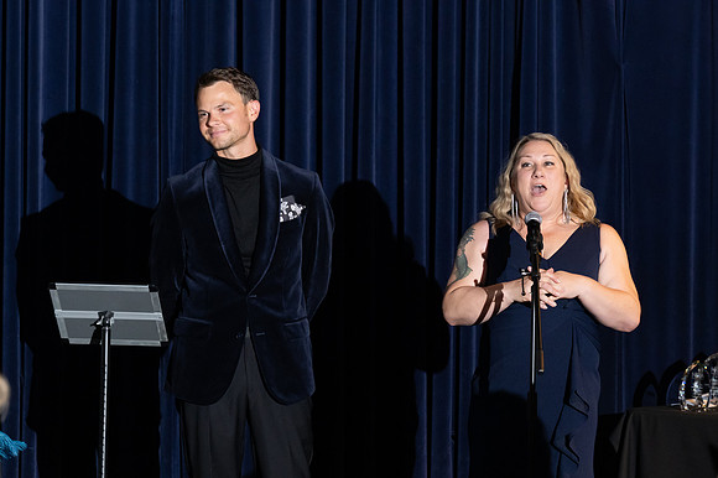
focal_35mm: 154
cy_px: 239
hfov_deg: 13.3
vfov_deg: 8.9
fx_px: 3070
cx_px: 359
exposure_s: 1/200
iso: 2500
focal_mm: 103
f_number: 4.5
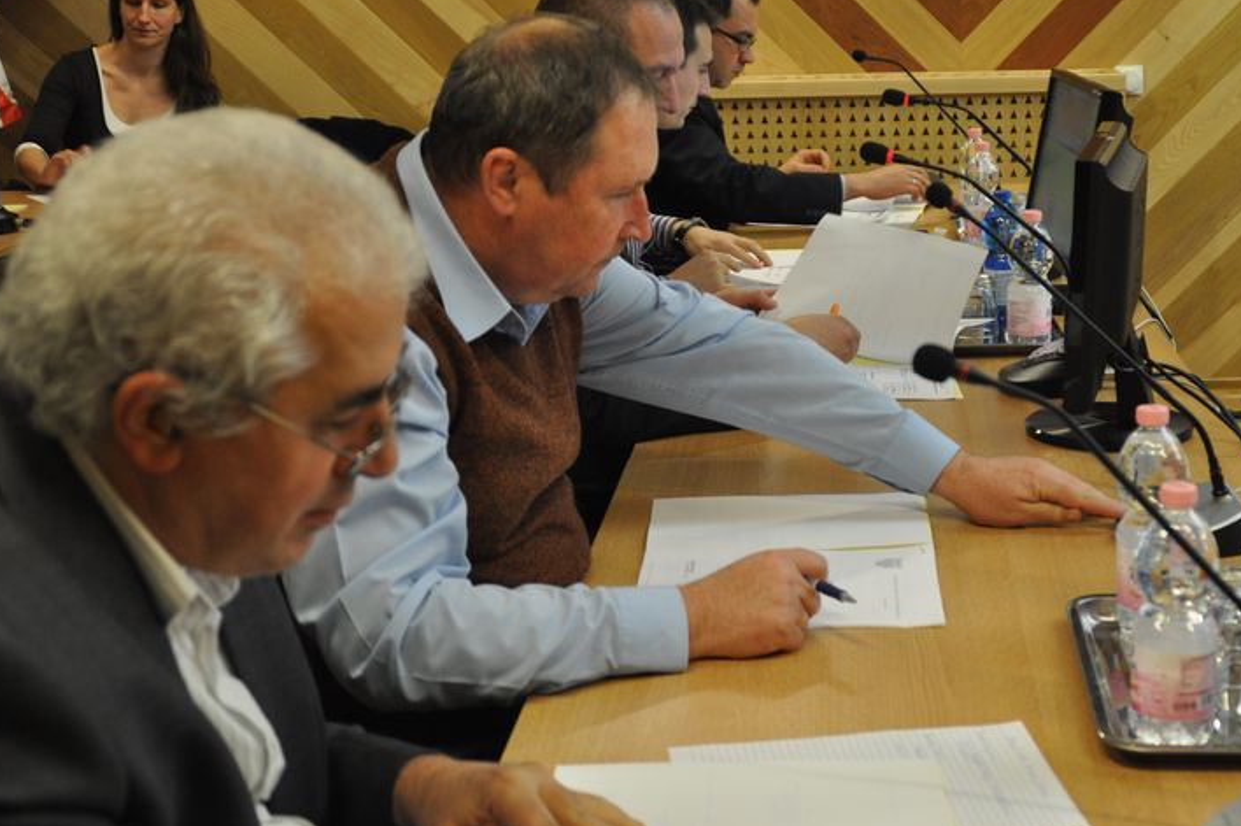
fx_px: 2101
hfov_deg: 32.7
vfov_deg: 22.2
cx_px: 777
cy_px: 309
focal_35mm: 61
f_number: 4.2
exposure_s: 1/60
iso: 720
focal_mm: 32
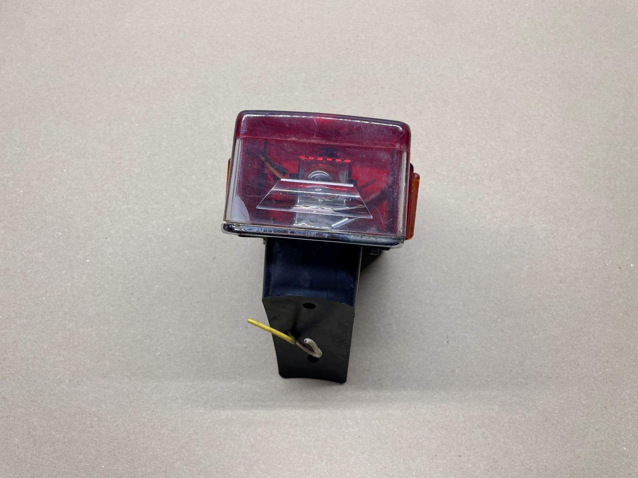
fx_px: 479
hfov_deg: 67.3
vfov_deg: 53.1
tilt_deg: -65.1
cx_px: 319
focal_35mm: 26
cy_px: 239
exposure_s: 1/100
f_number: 1.6
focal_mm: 4.2
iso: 80
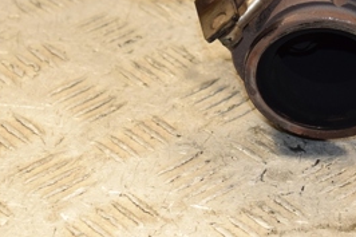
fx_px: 2214
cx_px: 280
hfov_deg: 9.2
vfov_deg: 6.1
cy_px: -46
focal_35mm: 224
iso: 800
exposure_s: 1/200
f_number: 5.6
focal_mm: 62
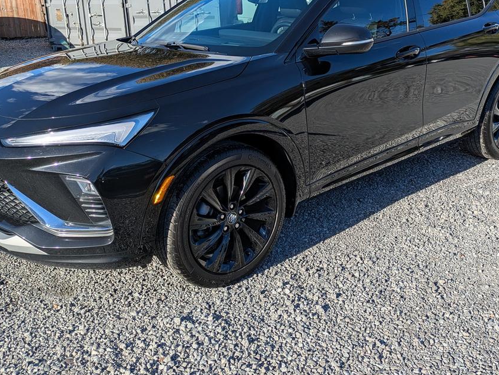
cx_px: 268
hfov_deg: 48.9
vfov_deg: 37.4
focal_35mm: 38
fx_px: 548
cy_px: 131
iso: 43
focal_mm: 5.43
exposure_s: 1/1692
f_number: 1.89
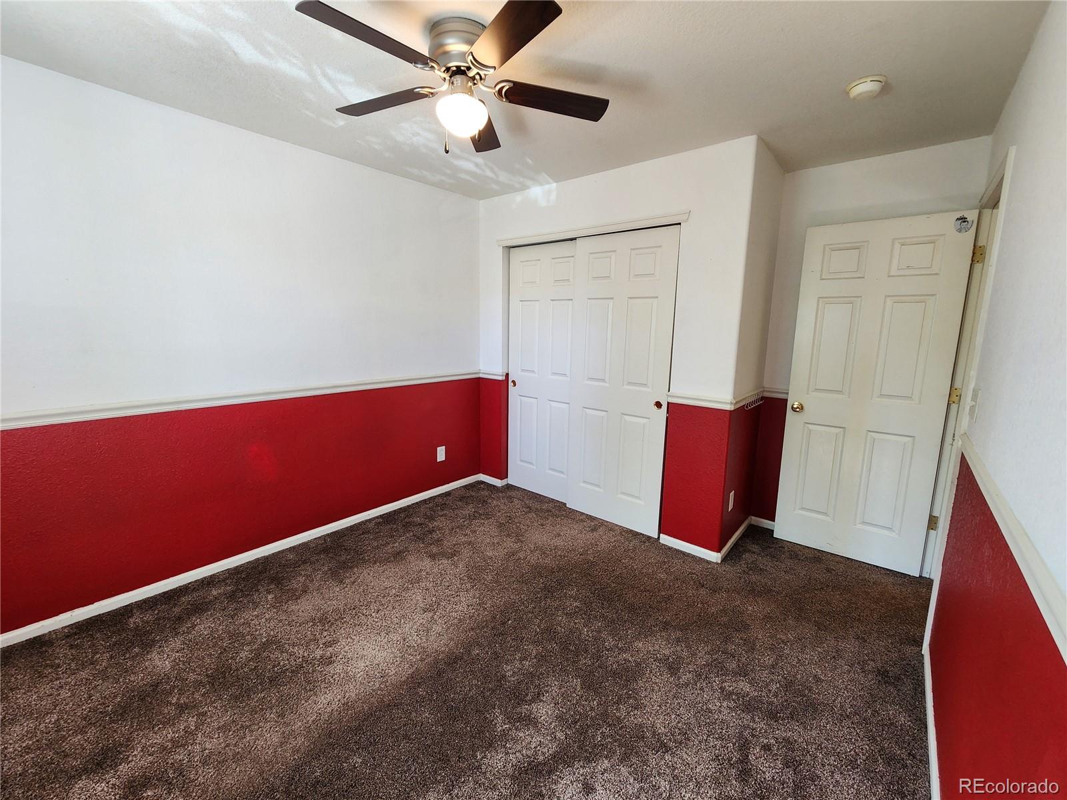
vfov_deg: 89.9
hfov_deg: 106.2
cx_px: 534
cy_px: 400
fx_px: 401
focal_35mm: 13
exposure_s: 1/60
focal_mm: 2.2
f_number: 2.2
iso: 200
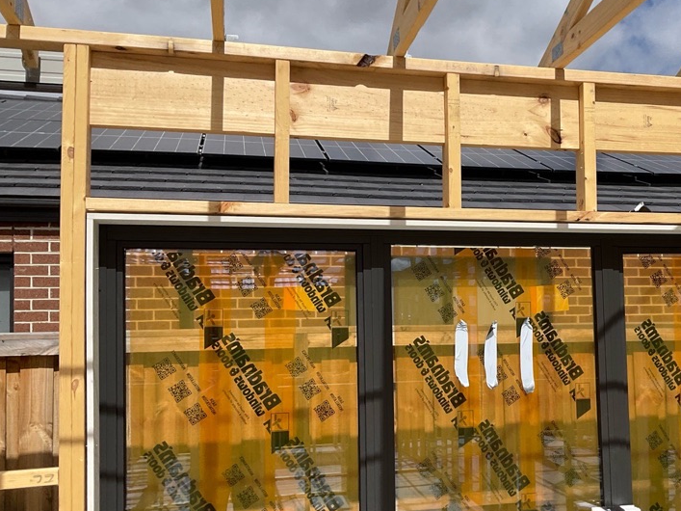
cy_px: 285
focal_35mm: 41
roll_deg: +2.7
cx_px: 465
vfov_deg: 35.1
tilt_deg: +3.5
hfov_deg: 45.0
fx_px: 806
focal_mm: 3
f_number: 1.8
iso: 16
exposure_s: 1/3534
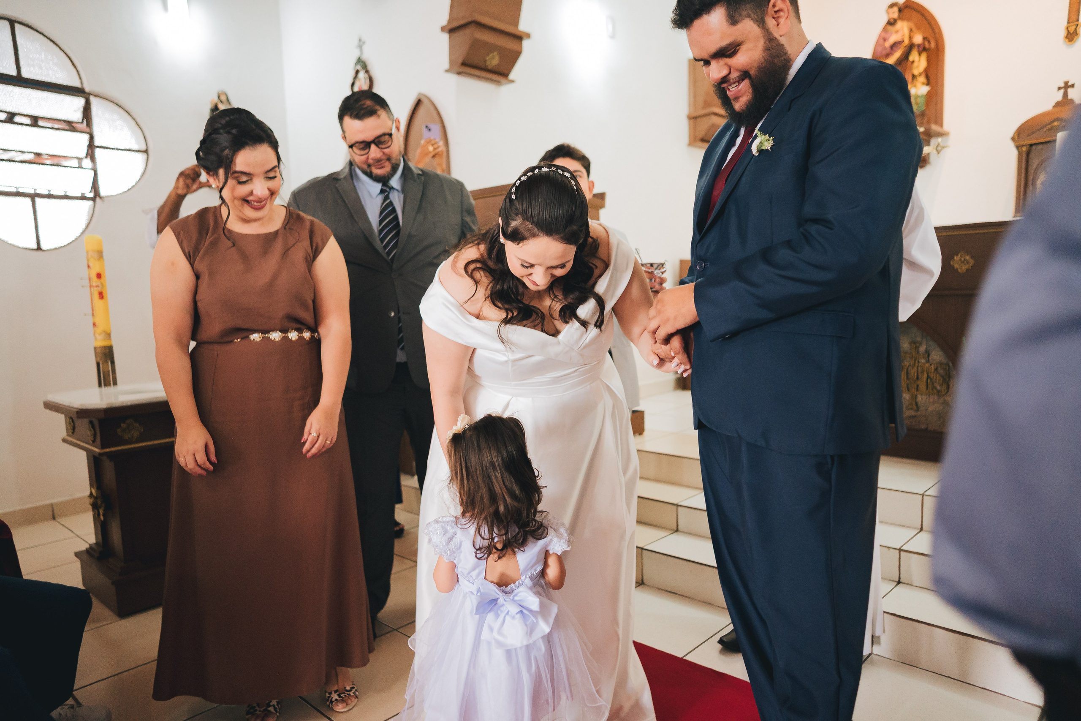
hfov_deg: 73.7
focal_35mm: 24
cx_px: 540
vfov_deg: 53.1
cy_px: 360
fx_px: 721
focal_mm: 24
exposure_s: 1/500
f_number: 2
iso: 4000
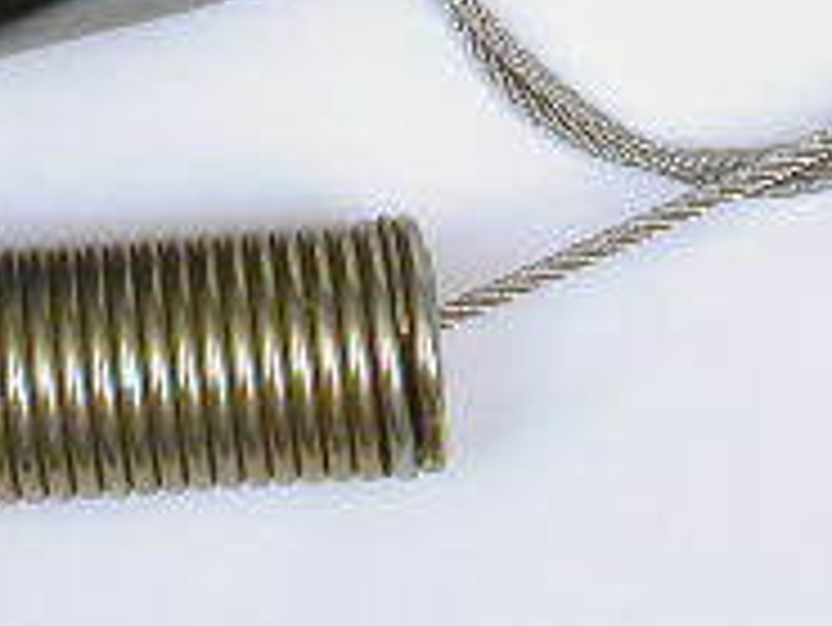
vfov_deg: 7.8
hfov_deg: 10.8
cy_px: -597
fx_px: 4377
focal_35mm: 182
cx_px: 148
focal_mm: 9.3
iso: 100
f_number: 6.7
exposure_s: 1.5
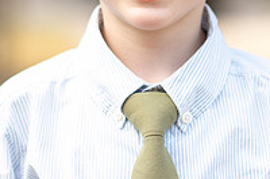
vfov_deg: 5.5
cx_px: 157
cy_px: 33
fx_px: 1851
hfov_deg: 8.3
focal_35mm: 247
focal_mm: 85
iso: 400
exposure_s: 1/800
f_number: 2.2
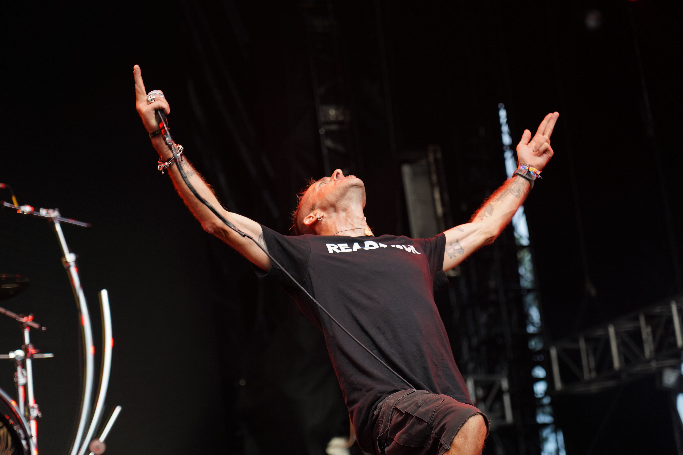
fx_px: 1992
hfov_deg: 19.5
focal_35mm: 105
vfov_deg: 13.0
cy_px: 228
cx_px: 342
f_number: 4
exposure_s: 1/125
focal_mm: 105
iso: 320
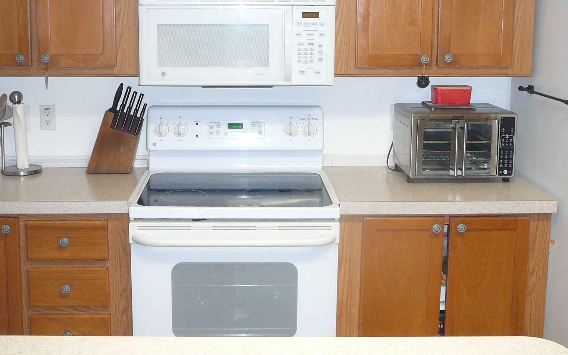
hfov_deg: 44.3
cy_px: 110
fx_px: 697
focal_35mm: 45
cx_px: 251
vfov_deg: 28.3
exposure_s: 1/30
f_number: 2.8
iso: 250
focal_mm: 5.2
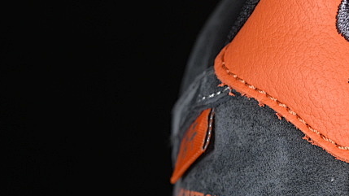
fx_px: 1832
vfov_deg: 6.1
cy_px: 215
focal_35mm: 198
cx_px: 395
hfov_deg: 10.7
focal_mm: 50
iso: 160
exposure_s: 1/60
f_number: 6.3
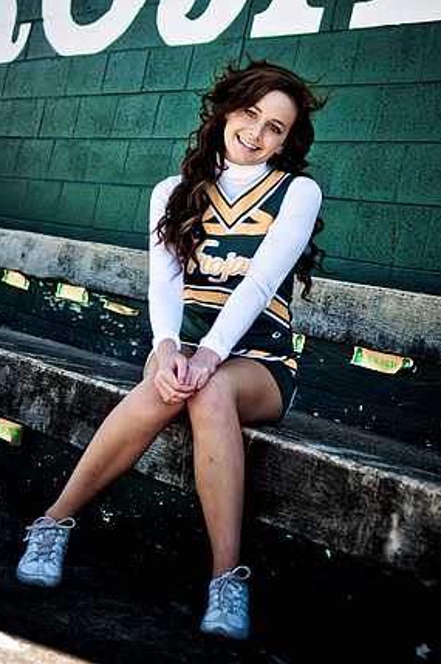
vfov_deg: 31.9
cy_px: 320
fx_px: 1160
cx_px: 225
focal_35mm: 63
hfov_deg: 21.5
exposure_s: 1/400
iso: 200
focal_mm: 40
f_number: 2.8
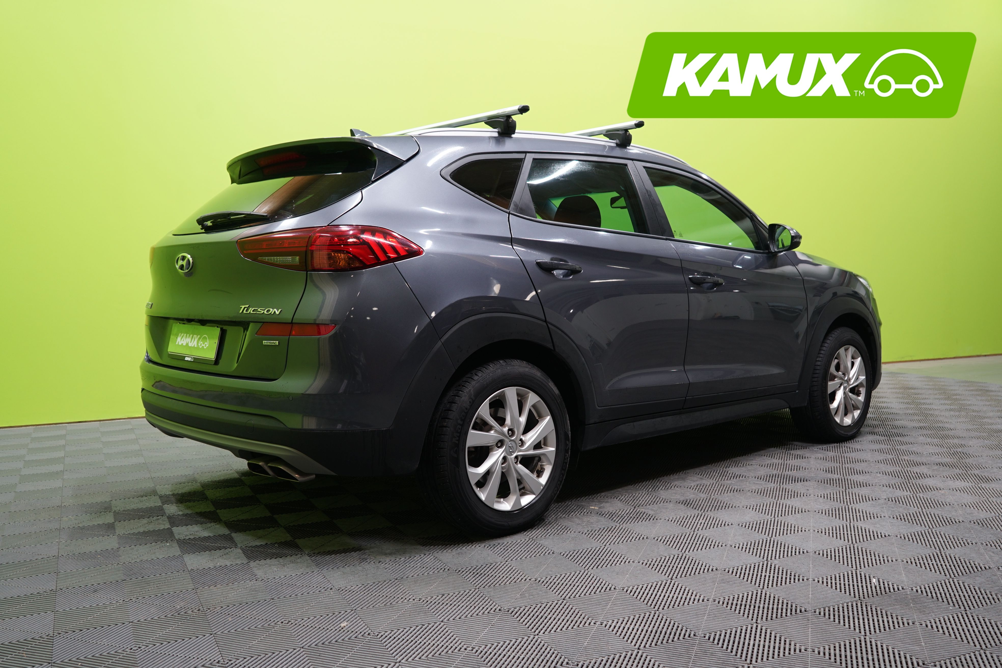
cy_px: 334
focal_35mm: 31
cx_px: 501
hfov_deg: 60.3
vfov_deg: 42.3
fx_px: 863
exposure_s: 1/25
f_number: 4.5
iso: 320
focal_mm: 31
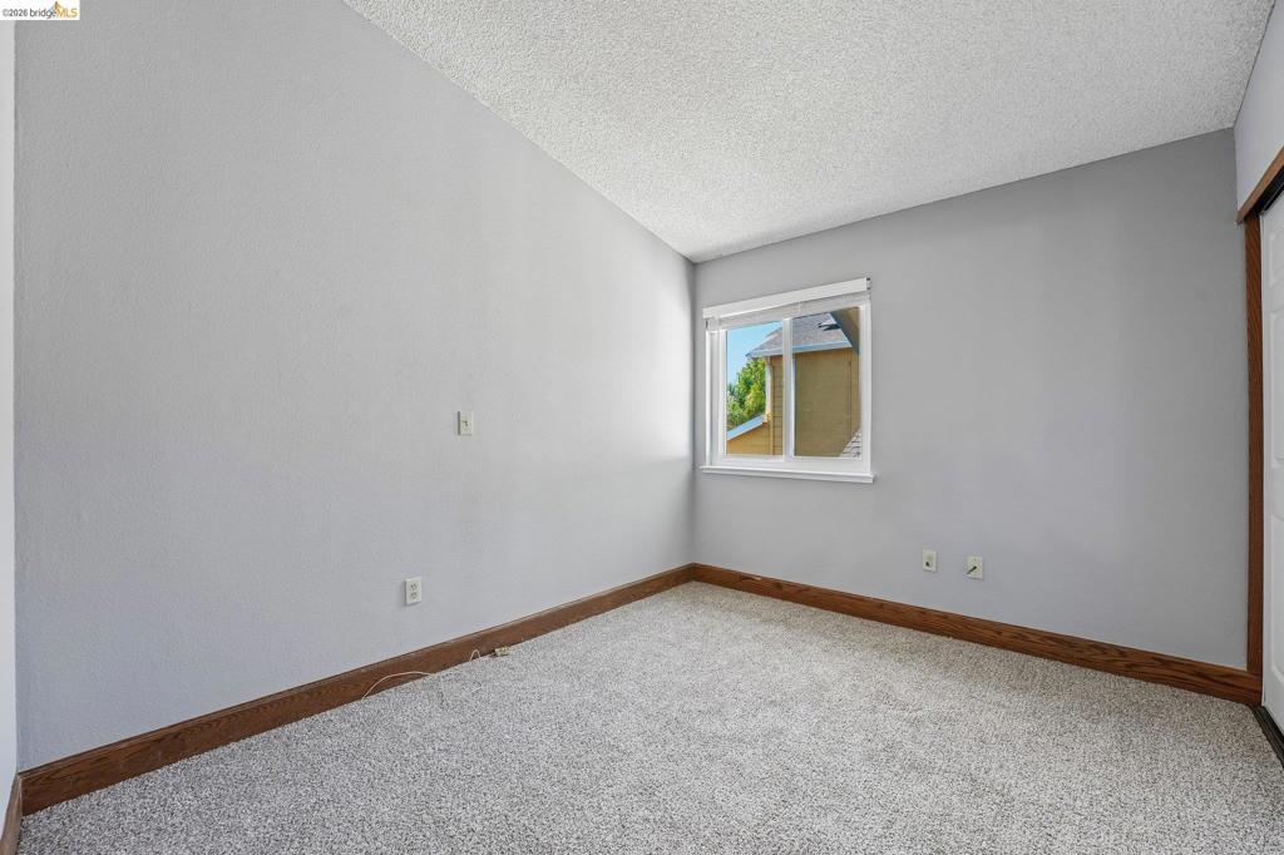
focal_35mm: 15
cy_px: 428
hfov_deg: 101.9
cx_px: 642
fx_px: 521
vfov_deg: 78.8
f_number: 8
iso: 500
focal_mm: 14.6
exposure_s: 1/15
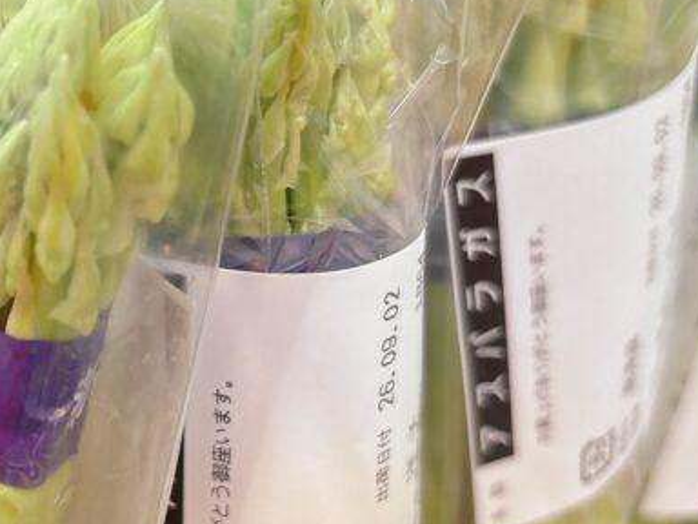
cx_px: 142
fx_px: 1311
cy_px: 351
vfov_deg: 22.5
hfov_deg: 29.2
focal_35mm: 65
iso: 160
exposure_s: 1/60
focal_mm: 5.96
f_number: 1.6
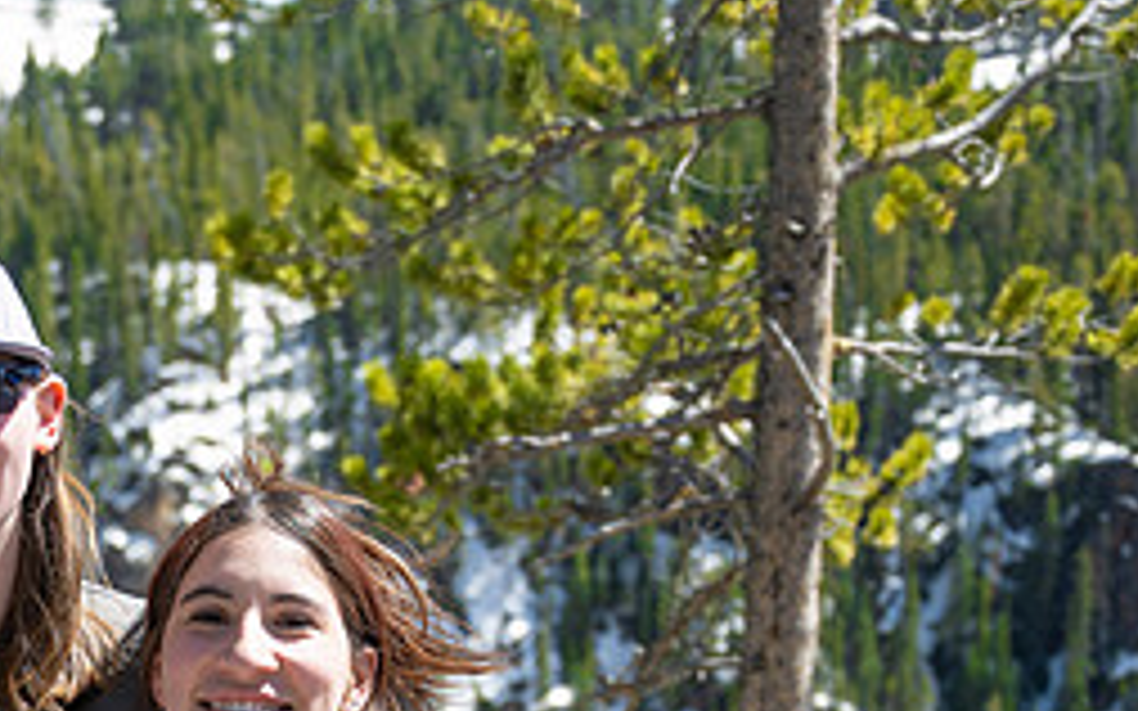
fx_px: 3194
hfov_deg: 19.6
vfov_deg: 12.4
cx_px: 13
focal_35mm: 103
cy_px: 853
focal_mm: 44
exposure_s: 1/800
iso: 100
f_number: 4
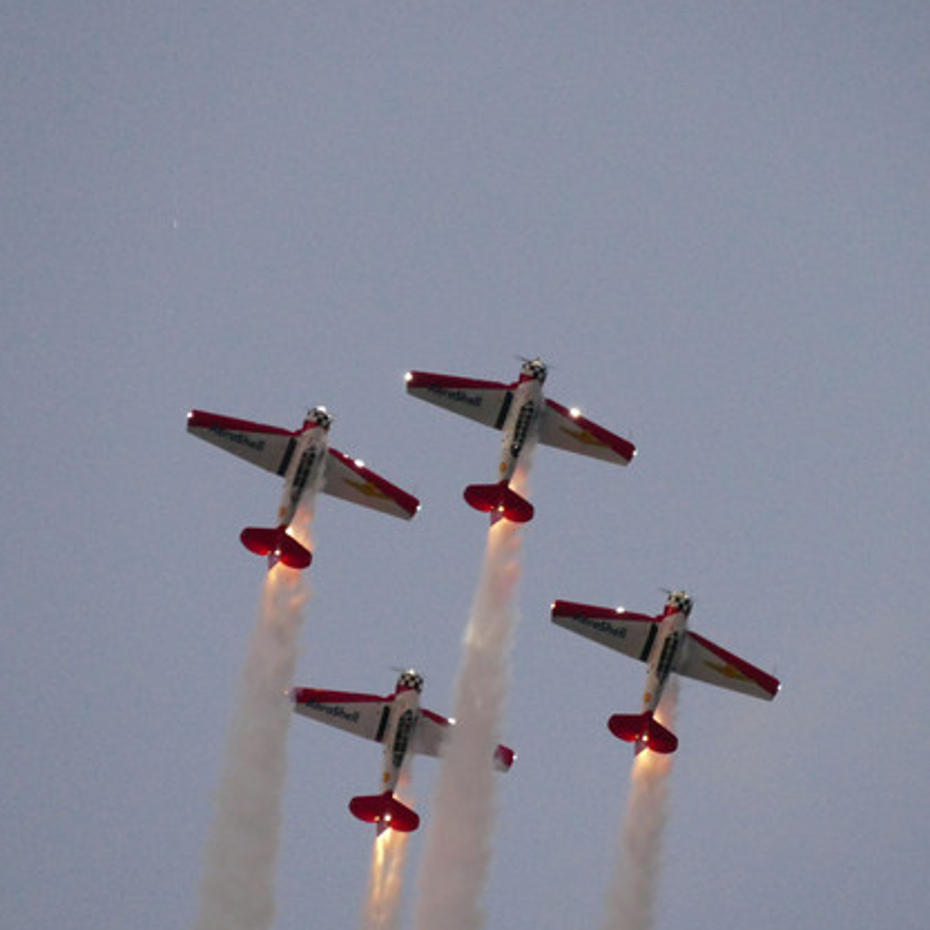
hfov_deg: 4.0
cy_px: 472
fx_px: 13313
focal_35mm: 438
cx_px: 466
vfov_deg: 4.0
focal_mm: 122.41
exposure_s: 1/125
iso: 2500
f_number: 4
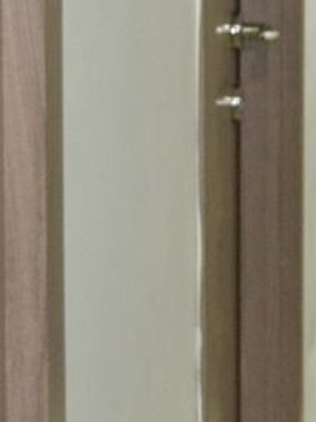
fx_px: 2841
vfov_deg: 8.5
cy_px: 101
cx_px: 870
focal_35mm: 233
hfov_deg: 6.0
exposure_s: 1/60
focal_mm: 30
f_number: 4.5
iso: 2200
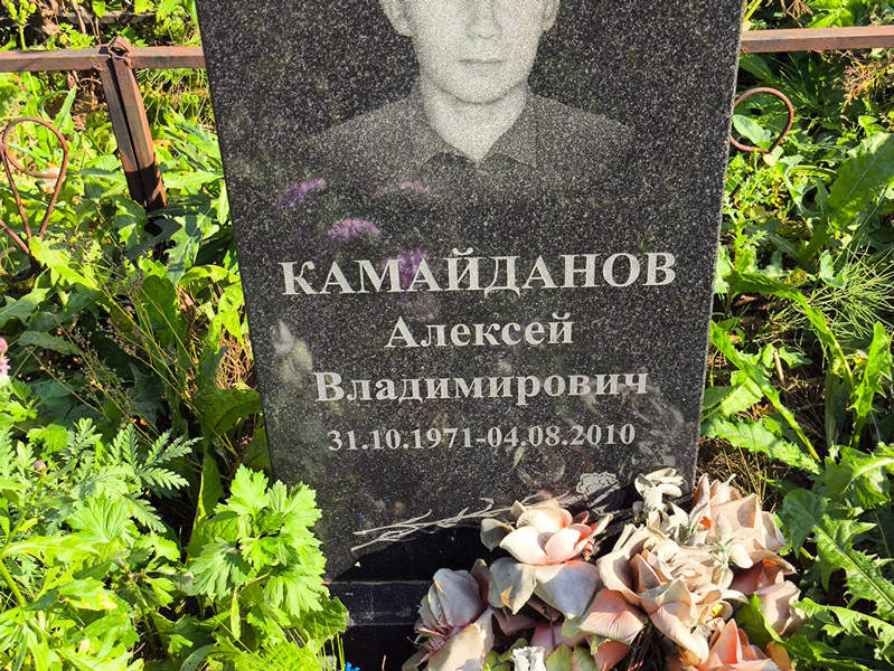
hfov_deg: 38.2
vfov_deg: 29.1
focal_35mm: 50
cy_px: 336
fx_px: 1292
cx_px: 447
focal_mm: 4.71
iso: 50
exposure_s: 1/541
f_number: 1.7
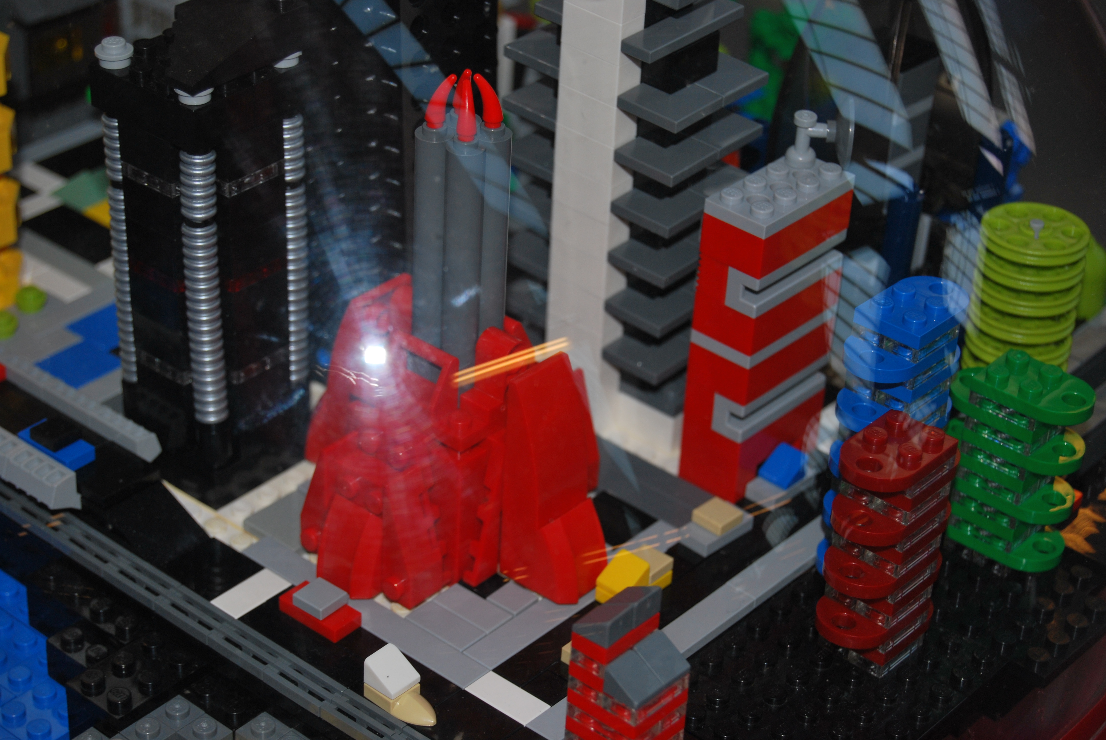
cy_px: 370
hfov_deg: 24.6
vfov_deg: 16.6
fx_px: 2538
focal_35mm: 82
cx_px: 553
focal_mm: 55
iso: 200
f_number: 5.6
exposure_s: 1/60
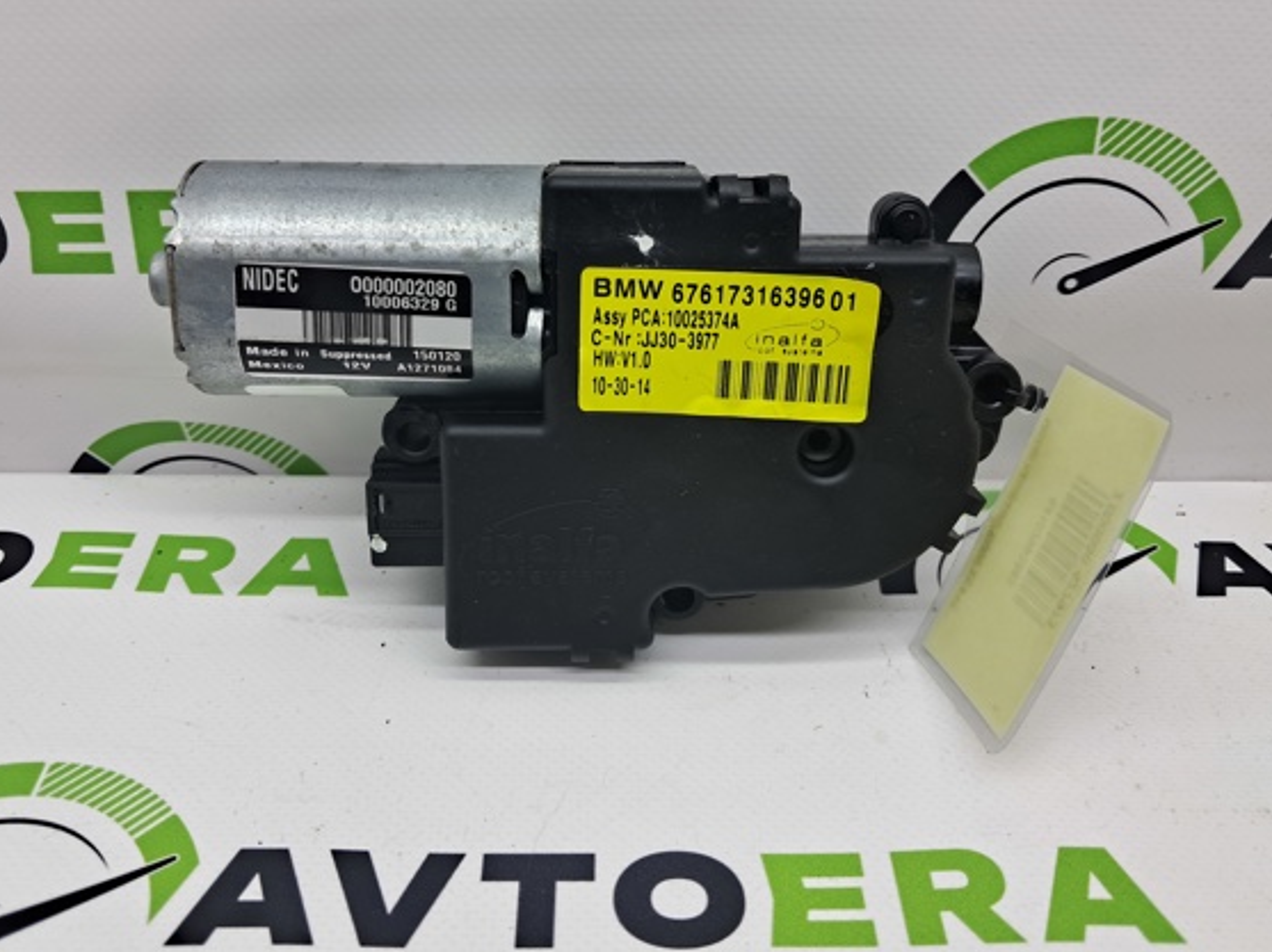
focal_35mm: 31
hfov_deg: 58.4
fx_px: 1138
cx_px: 628
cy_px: 423
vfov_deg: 45.3
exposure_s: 1/100
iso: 50
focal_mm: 4
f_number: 1.8
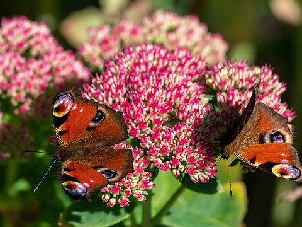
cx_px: 161
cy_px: 100
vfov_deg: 1.9
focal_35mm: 799
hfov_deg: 2.5
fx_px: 6971
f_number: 5
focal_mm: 300
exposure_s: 1/640
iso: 200
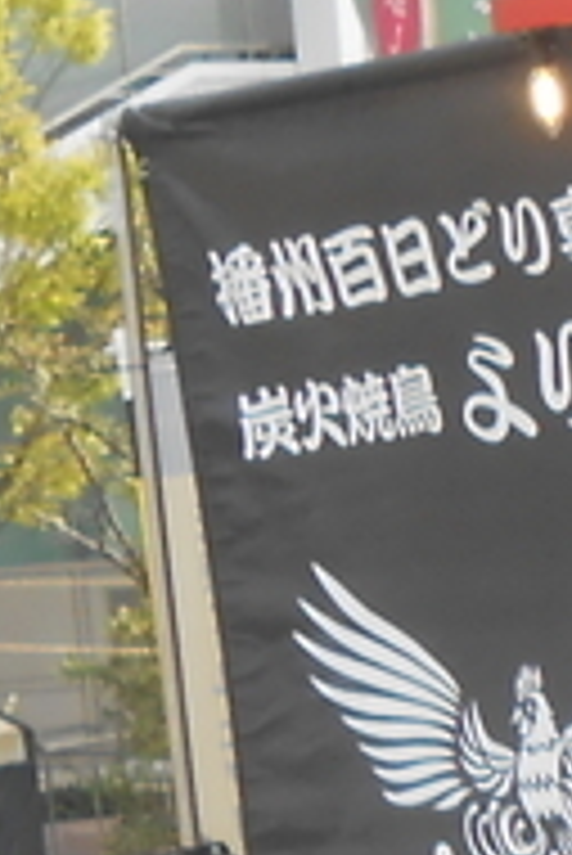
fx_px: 5923
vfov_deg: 8.2
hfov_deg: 5.0
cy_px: 720
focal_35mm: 249
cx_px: 2229
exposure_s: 1/250
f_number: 4.2
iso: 80
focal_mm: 6.8
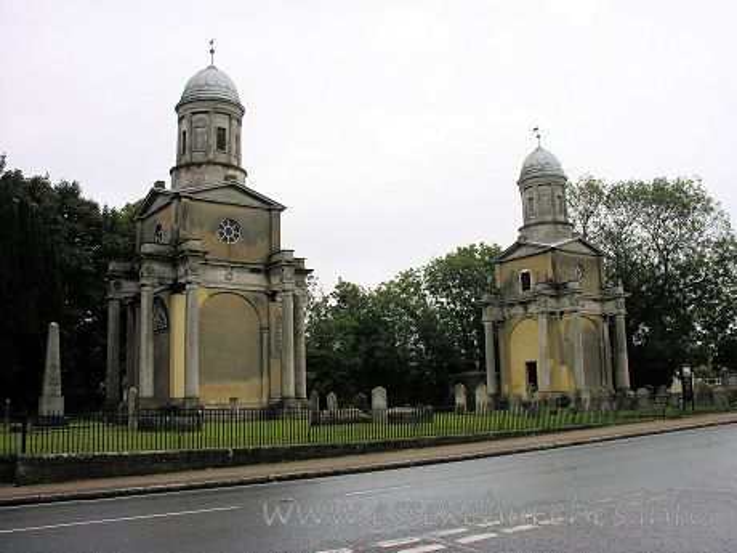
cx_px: 368
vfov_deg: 40.7
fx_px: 745
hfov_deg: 52.6
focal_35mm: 35
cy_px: 276
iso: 50
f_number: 5
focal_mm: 8.9
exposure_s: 1/154
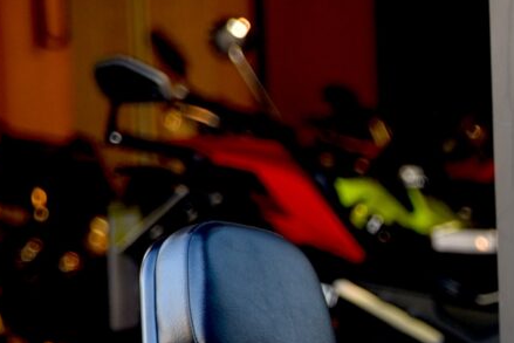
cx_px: 1295
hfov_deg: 4.9
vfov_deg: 3.4
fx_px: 5827
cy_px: 615
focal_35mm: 408
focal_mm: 70
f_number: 2.8
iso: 200
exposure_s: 1/60
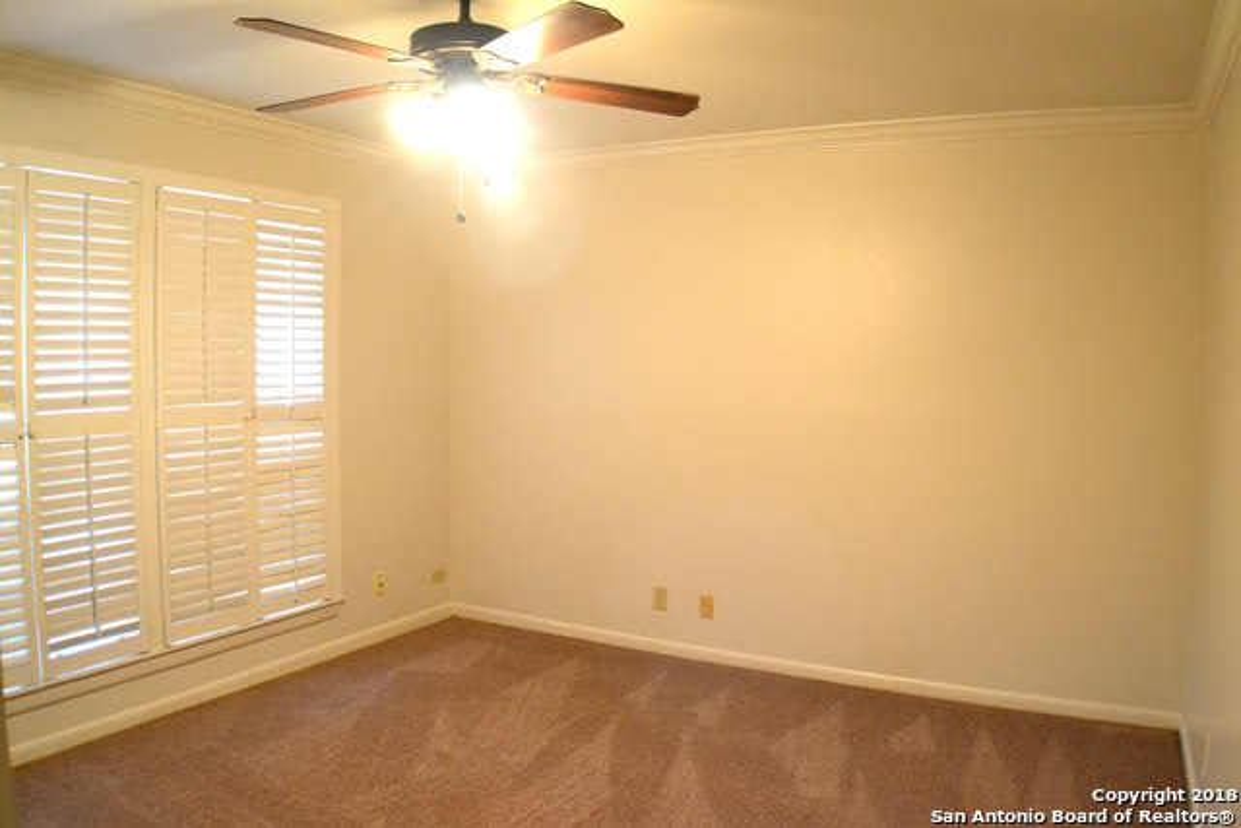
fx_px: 1189
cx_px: 620
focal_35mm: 34
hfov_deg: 55.1
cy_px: 414
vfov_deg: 38.4
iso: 2800
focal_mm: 23
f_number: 3.8
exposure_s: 1/60
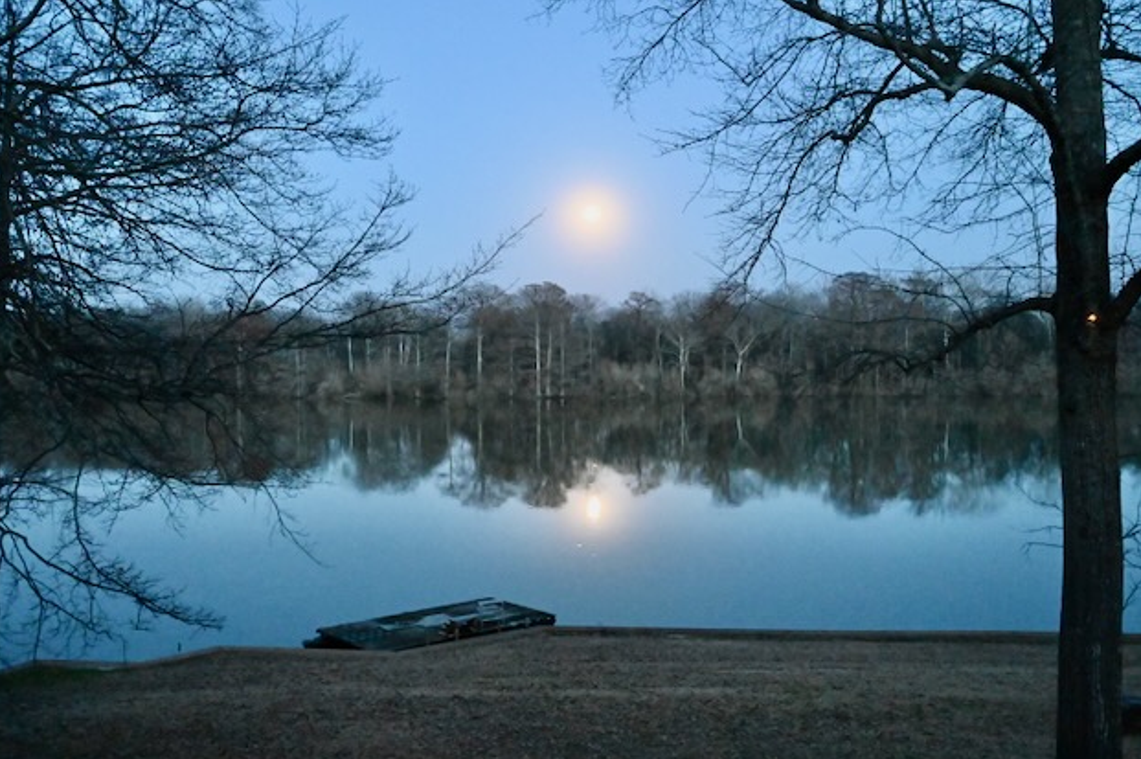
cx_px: 571
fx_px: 1061
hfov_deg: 56.5
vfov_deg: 39.3
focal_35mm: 34
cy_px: 390
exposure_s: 1/50
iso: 25600
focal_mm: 32.5
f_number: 4
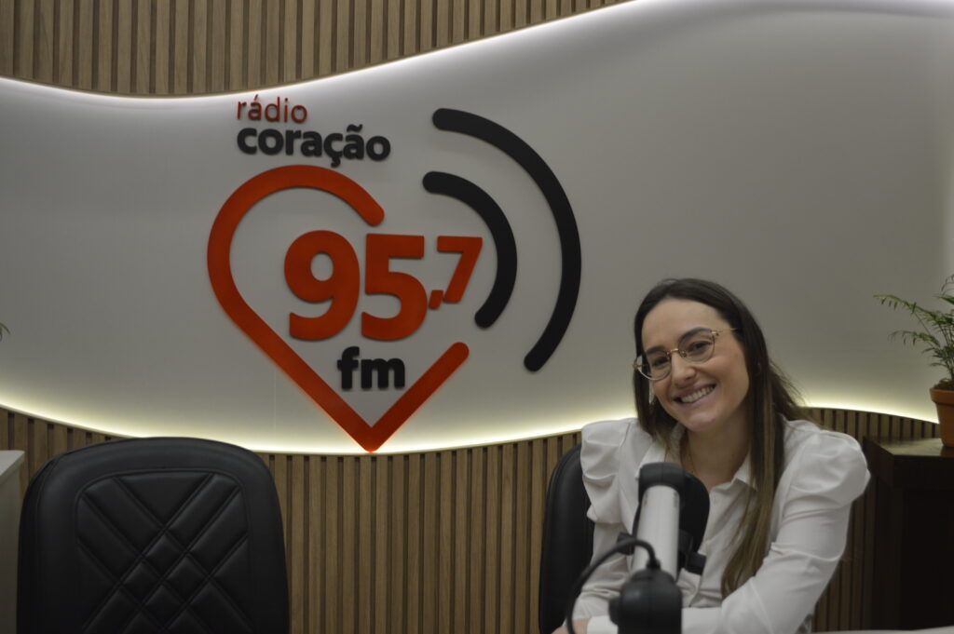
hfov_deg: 53.2
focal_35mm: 36
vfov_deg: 36.8
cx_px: 477
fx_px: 953
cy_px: 317
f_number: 4
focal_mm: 24
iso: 400
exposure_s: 1/60
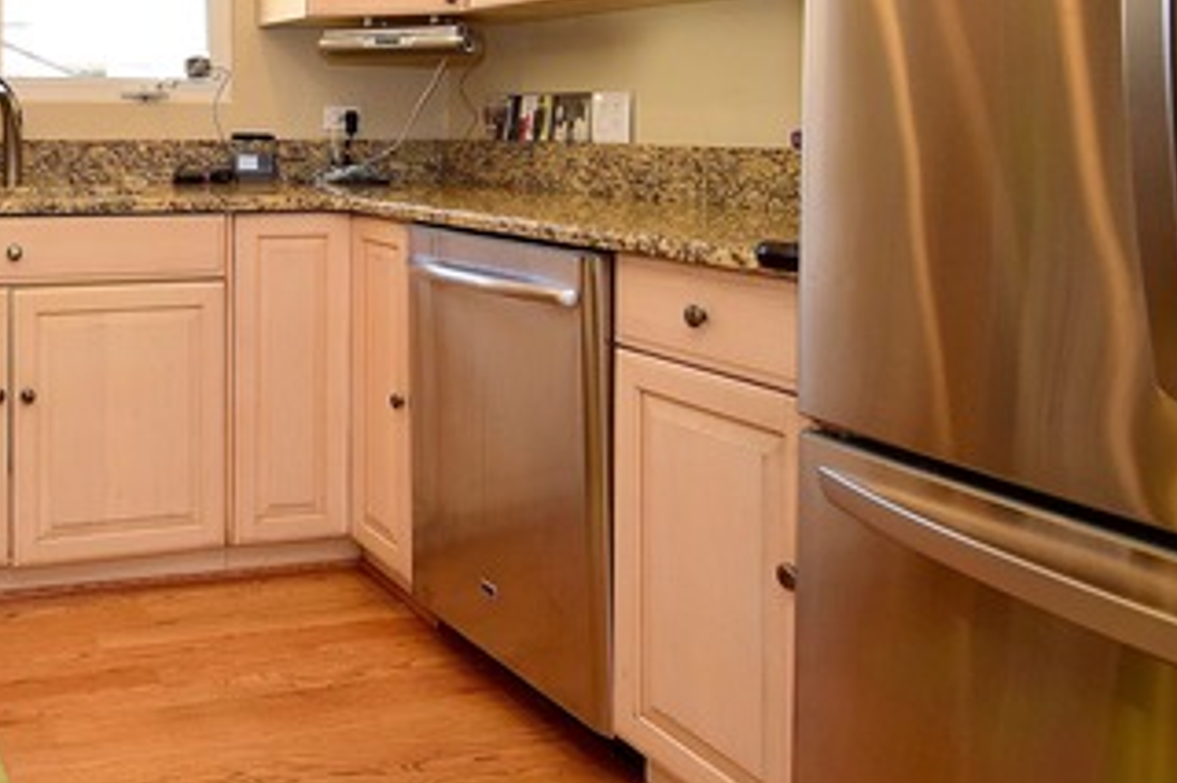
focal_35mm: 36
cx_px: 92
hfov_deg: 47.2
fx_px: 1176
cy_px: 134
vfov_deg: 35.4
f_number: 6.3
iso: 500
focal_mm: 12
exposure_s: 1/125
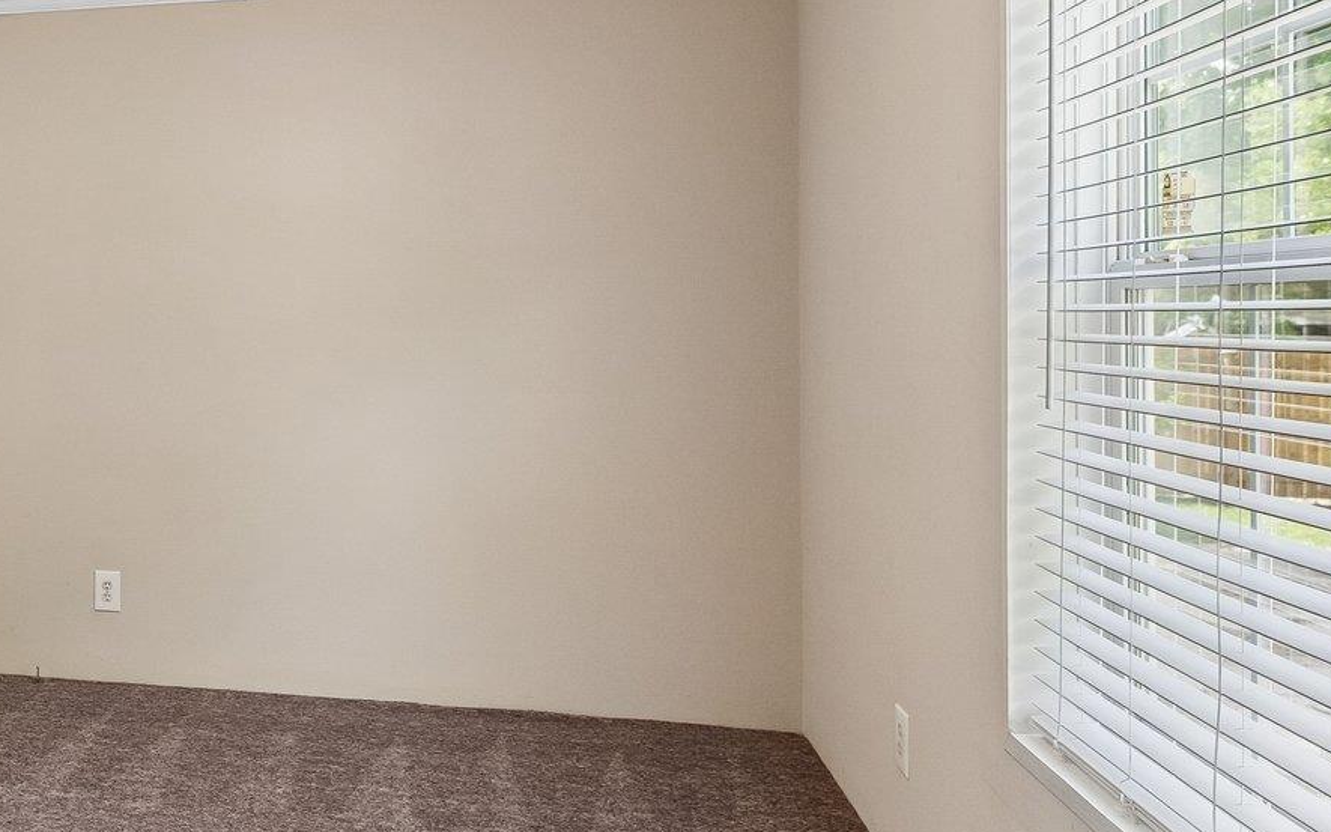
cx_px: 197
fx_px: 1197
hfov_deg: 52.8
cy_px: 303
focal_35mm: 33
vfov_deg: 38.0
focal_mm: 14
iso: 500
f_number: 6.3
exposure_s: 1/20
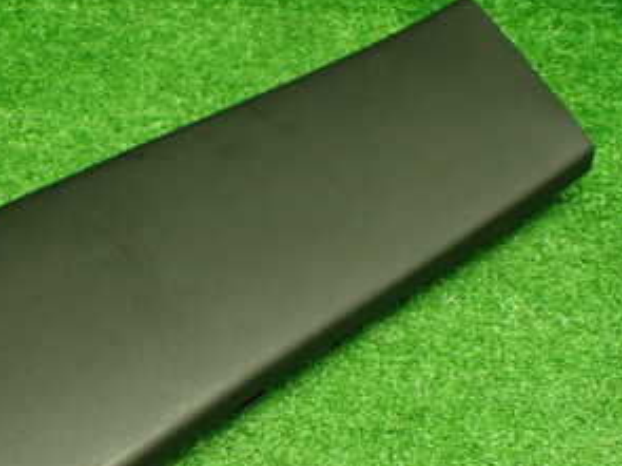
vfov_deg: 23.5
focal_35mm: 61
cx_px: 67
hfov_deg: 30.4
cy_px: 399
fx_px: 1096
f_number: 2.3
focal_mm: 5.4
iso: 800
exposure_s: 1/125
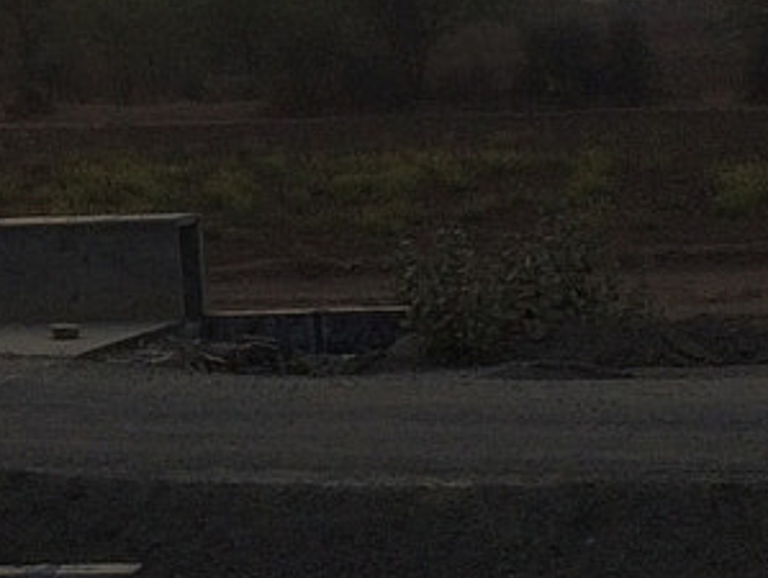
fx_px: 3443
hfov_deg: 12.7
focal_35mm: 155
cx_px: 272
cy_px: -13
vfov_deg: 9.5
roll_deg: +2.2
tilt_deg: -1.6
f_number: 2.2
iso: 32
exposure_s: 1/1953
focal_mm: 4.15
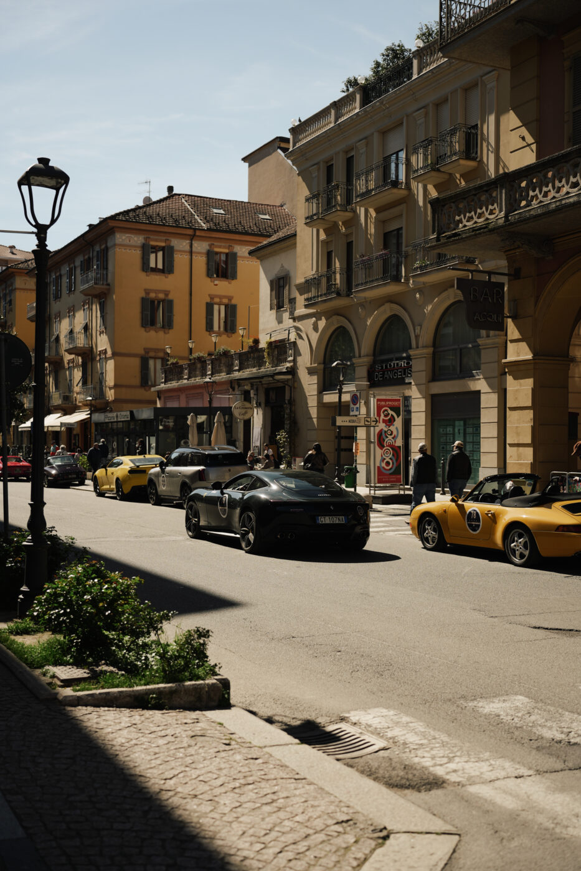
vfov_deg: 47.4
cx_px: 290
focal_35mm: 41
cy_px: 436
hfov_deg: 32.6
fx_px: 993
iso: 100
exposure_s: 1/1250
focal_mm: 41
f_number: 2.8
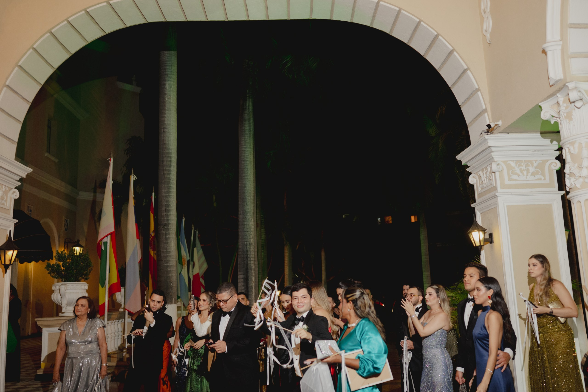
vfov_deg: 37.9
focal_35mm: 35
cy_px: 196
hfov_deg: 54.4
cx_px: 294
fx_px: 572
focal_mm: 35
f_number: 2.2
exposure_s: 1/100
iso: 1000
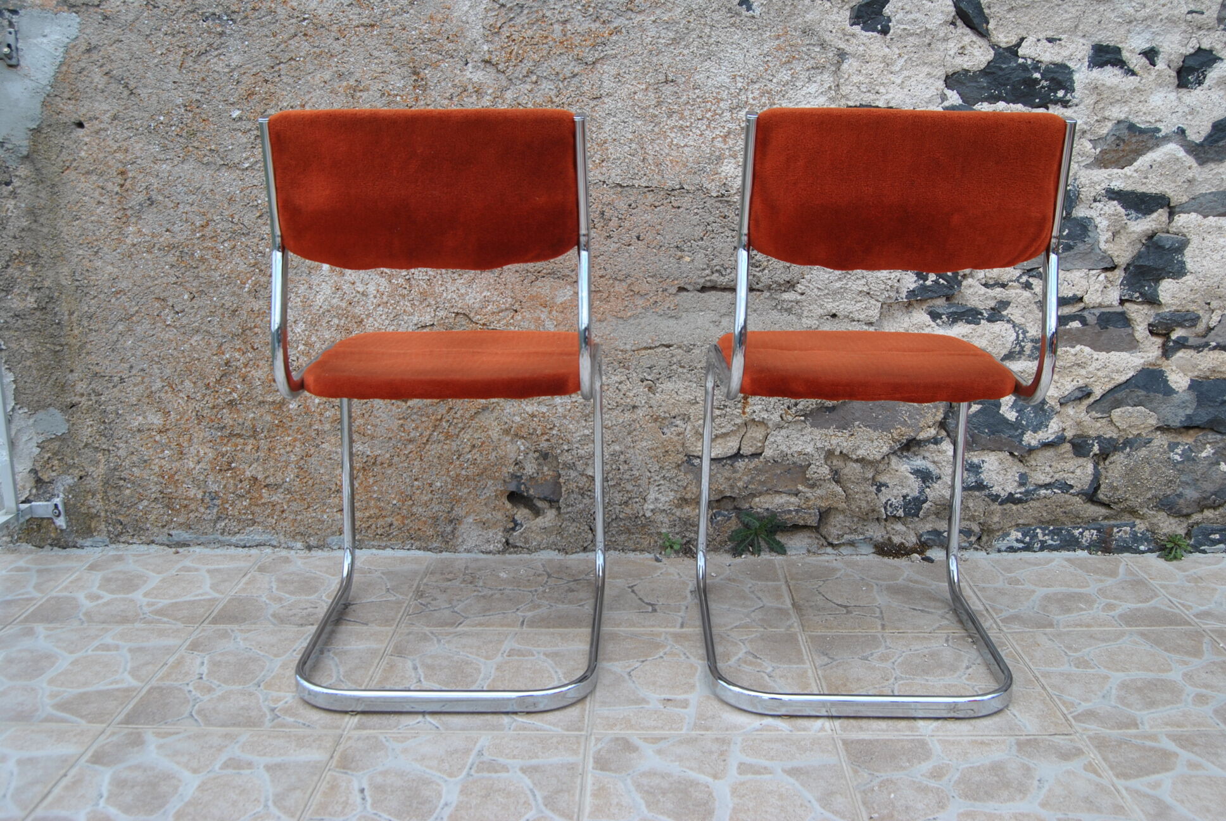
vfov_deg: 40.1
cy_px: 410
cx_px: 613
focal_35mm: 33
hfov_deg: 57.2
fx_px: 1125
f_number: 6.3
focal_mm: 22
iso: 100
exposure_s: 1/160
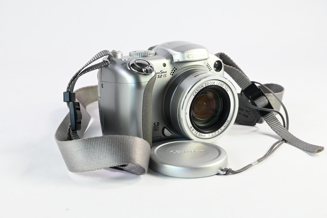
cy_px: 109
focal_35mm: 56
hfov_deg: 35.7
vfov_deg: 24.2
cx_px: 164
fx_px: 508
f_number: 11
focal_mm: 56
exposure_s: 1/100
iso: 2000
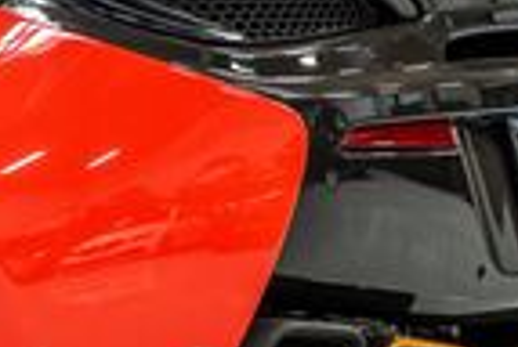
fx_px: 4124
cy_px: 164
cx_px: -413
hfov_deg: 7.0
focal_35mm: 286
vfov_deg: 4.8
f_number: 5
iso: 800
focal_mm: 64
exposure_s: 1/60
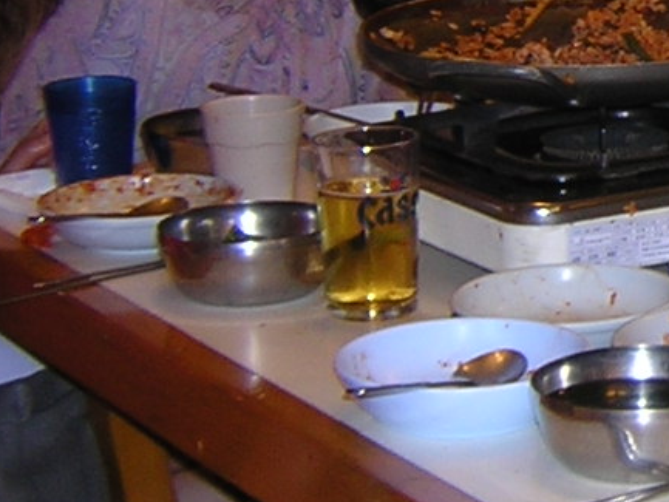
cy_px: -63
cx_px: 935
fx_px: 2571
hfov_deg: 14.1
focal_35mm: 133
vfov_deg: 11.0
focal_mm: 4.7
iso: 100
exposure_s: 1/60.1
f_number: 2.6
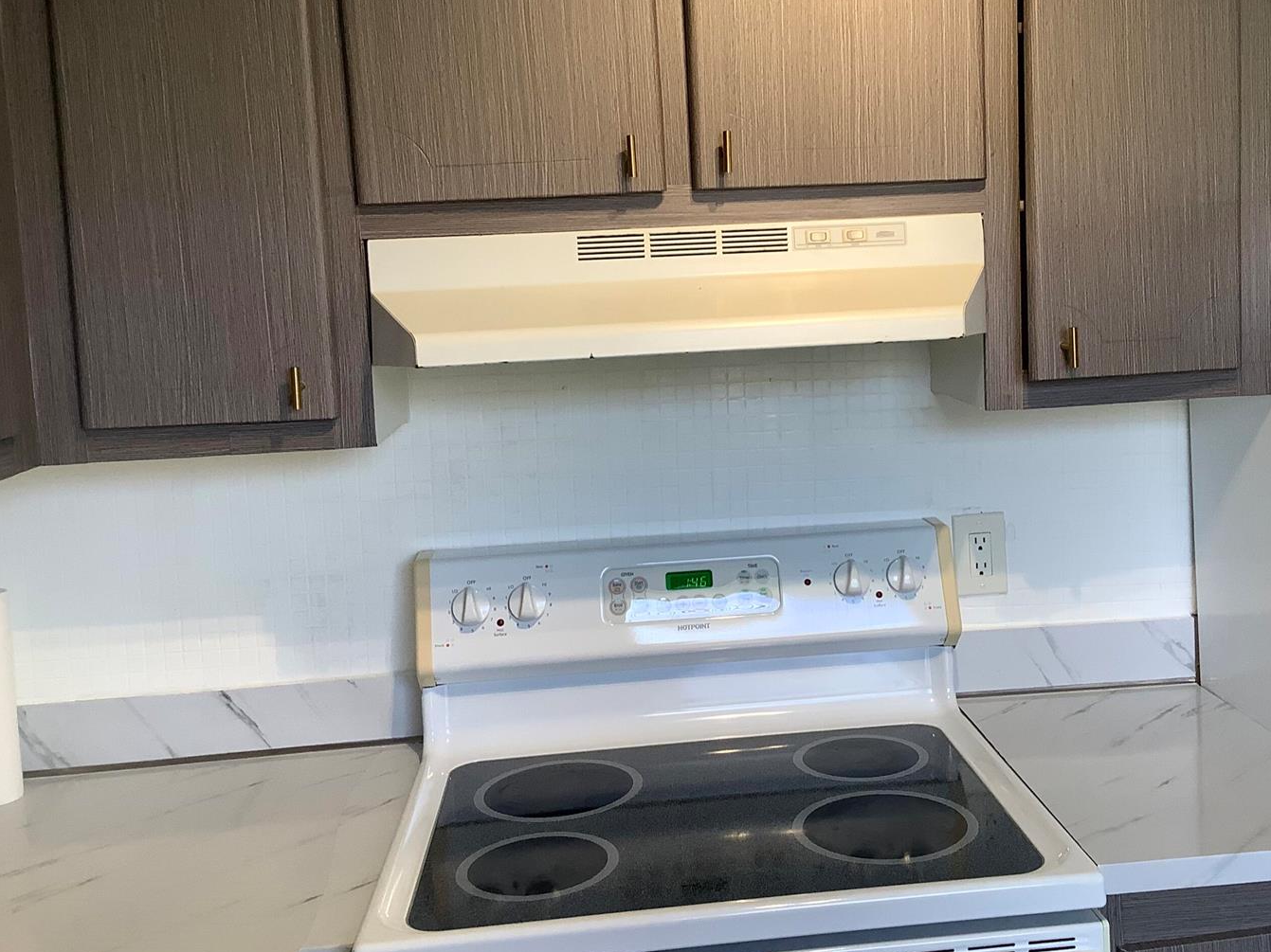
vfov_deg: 38.5
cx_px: 741
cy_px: 397
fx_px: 1358
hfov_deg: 49.9
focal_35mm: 37
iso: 64
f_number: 2.4
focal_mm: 3.3
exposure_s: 1/100
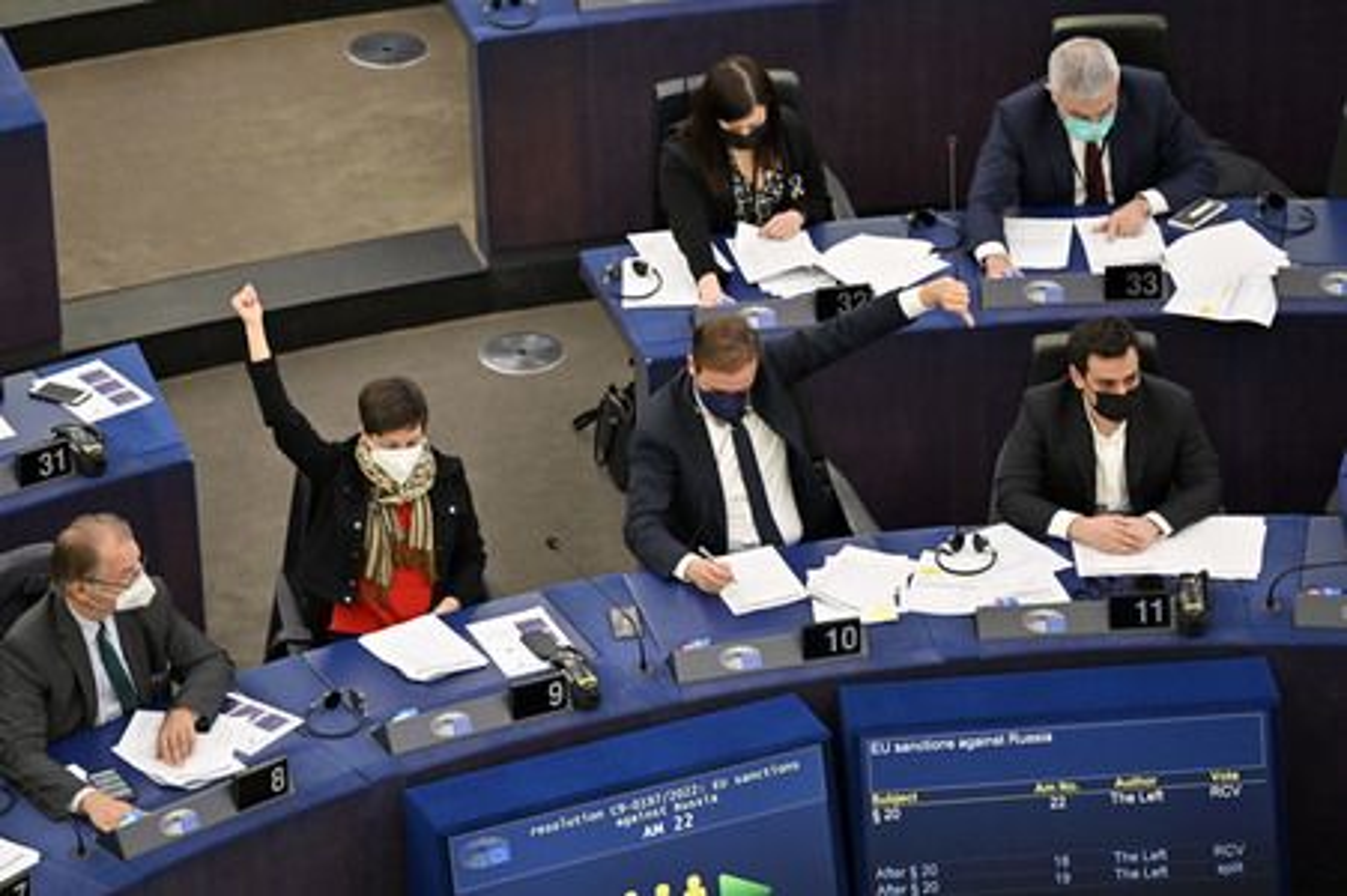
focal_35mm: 200
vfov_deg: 6.9
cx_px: 674
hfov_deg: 10.3
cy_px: 448
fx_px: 7478
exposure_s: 1/400
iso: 1250
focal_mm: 200
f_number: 2.8
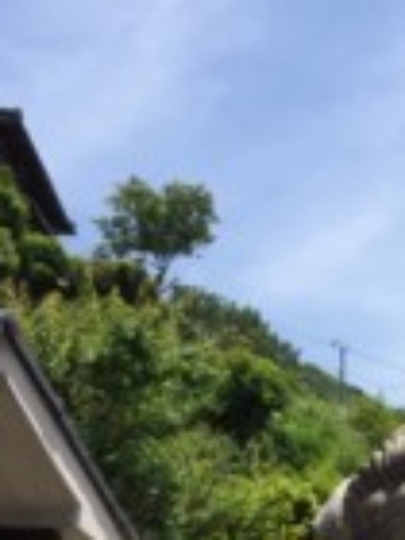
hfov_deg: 15.2
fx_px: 1451
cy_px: 837
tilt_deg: +0.1
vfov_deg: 18.4
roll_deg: +0.5
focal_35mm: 93
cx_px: 525
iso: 32
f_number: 2.2
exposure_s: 1/1721
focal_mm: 4.15
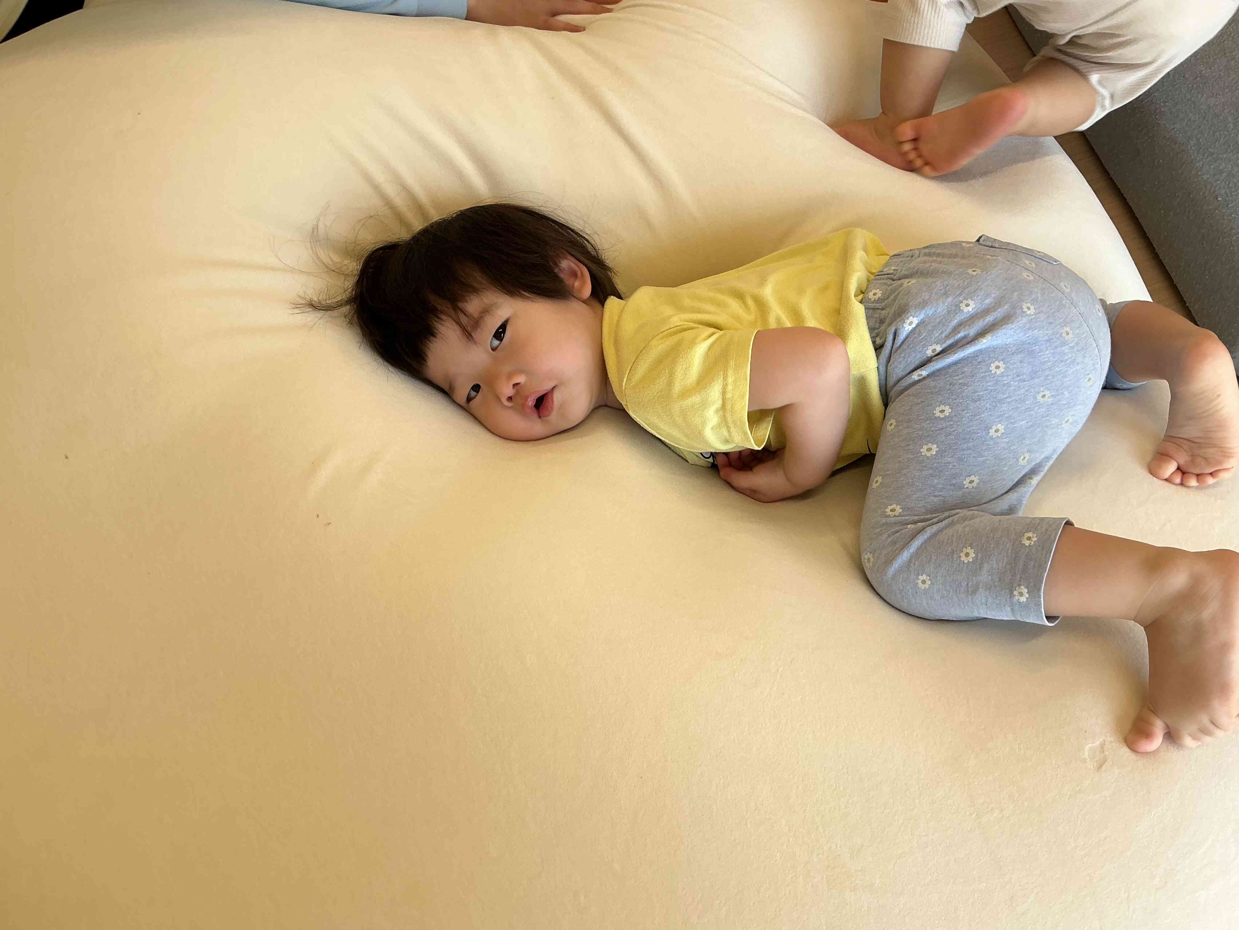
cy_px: 465
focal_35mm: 29
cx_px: 620
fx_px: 1038
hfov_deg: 61.7
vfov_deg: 48.2
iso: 16
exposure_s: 1/104
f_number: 1.8
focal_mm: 3
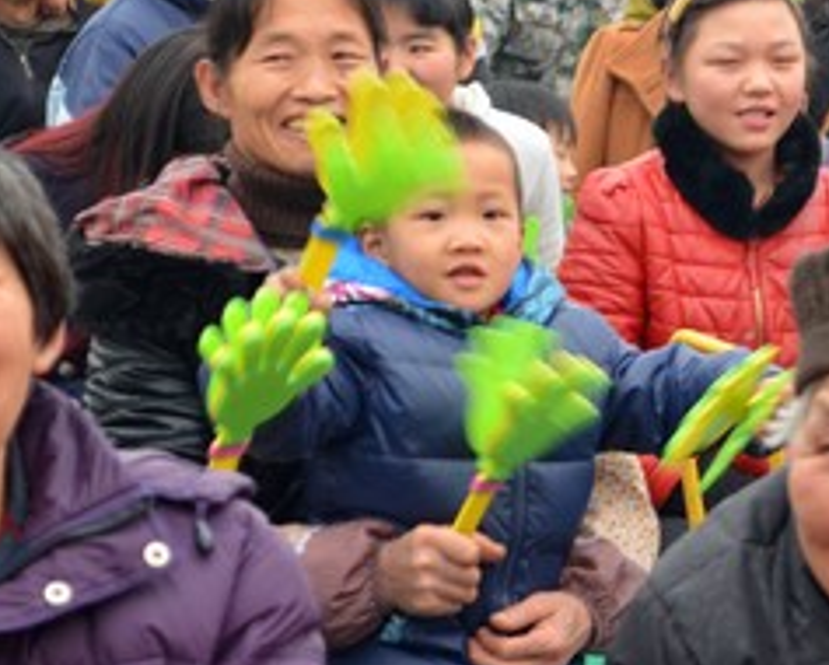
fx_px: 4002
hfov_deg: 11.8
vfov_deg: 9.5
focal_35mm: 163
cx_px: 679
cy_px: 250
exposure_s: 1/100
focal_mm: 55
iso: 800
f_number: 5.6
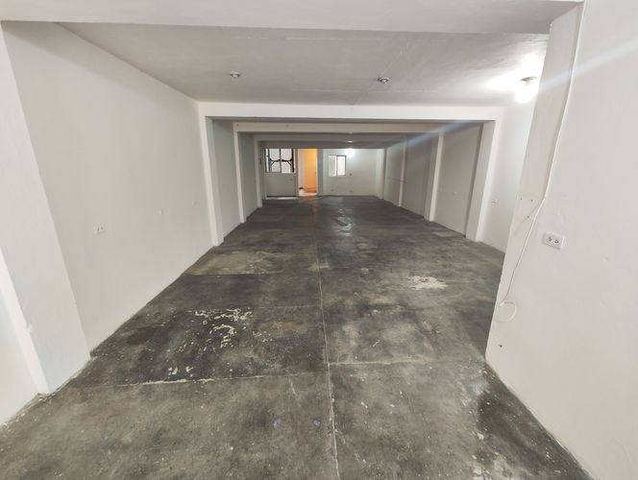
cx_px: 319
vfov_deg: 85.8
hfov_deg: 102.0
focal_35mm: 14
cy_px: 240
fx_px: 258
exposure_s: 1/30
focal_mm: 2.16
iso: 556
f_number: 2.2
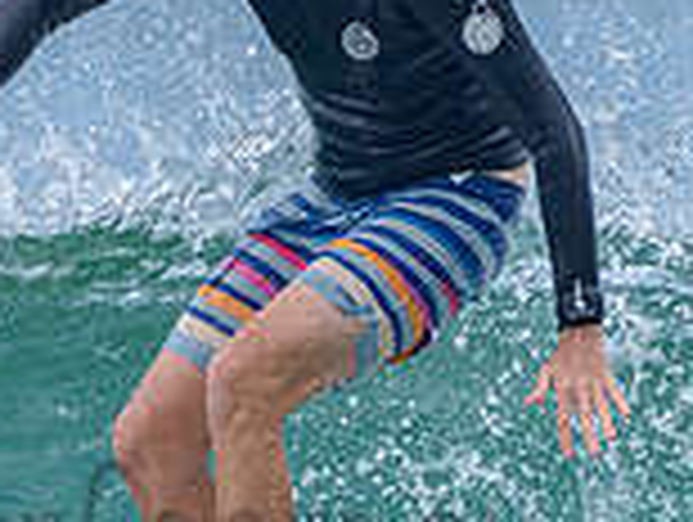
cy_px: 555
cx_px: -105
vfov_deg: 0.7
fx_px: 44473
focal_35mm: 2218
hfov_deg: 0.9
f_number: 5.6
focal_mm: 500
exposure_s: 1/2000
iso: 640
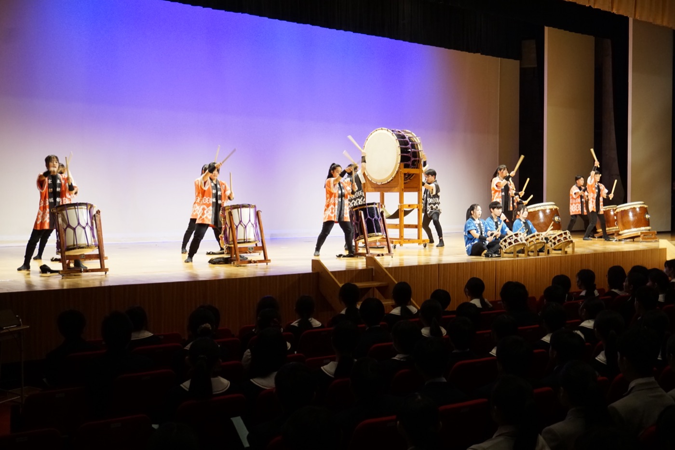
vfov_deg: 31.9
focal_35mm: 42
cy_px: 225
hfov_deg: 46.4
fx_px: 787
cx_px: 338
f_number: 4.5
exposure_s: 1/60
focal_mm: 28
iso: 1600
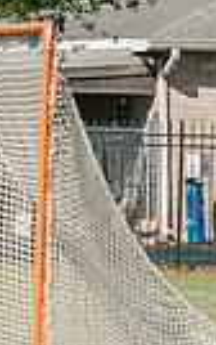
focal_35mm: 597
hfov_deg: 2.2
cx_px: -748
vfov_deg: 3.5
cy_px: 130
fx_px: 5611
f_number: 5.6
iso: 250
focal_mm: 70
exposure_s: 1/1250
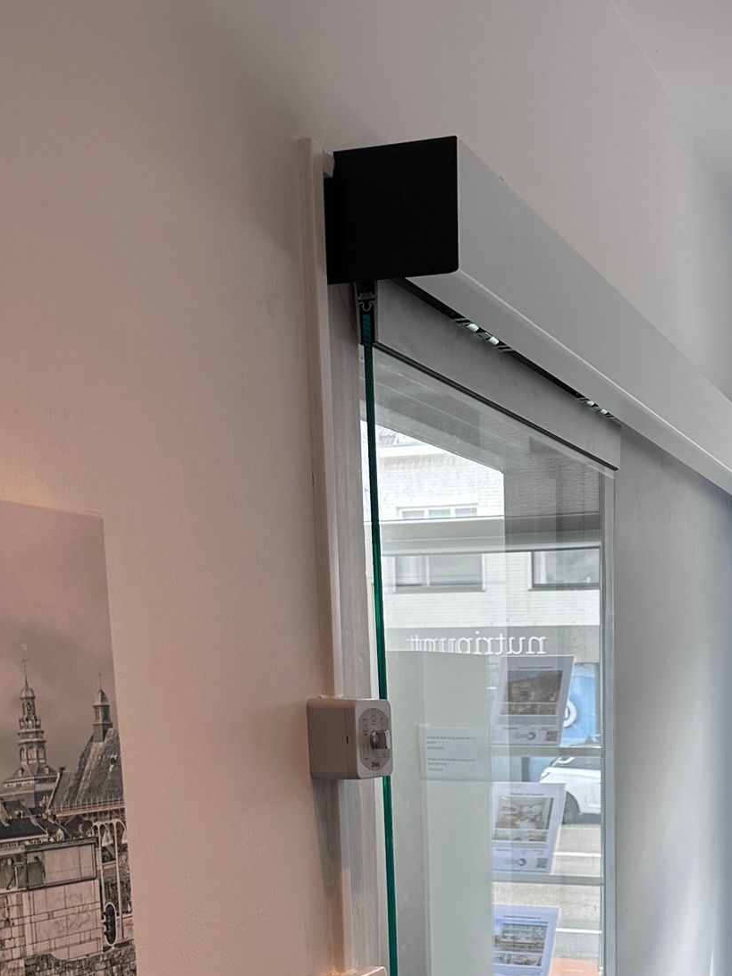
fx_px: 1269
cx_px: 599
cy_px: 901
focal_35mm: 45
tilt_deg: -9.0
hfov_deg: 31.3
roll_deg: -0.2
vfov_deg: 38.8
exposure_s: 1/215
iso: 64
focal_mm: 6.86
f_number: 1.78
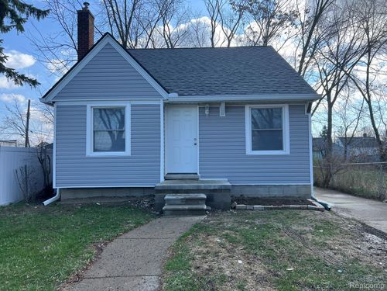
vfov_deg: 53.1
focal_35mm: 26
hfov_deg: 67.3
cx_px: 194
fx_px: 291
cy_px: 146
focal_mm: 5.7
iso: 50
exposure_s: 1/1266
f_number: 1.5
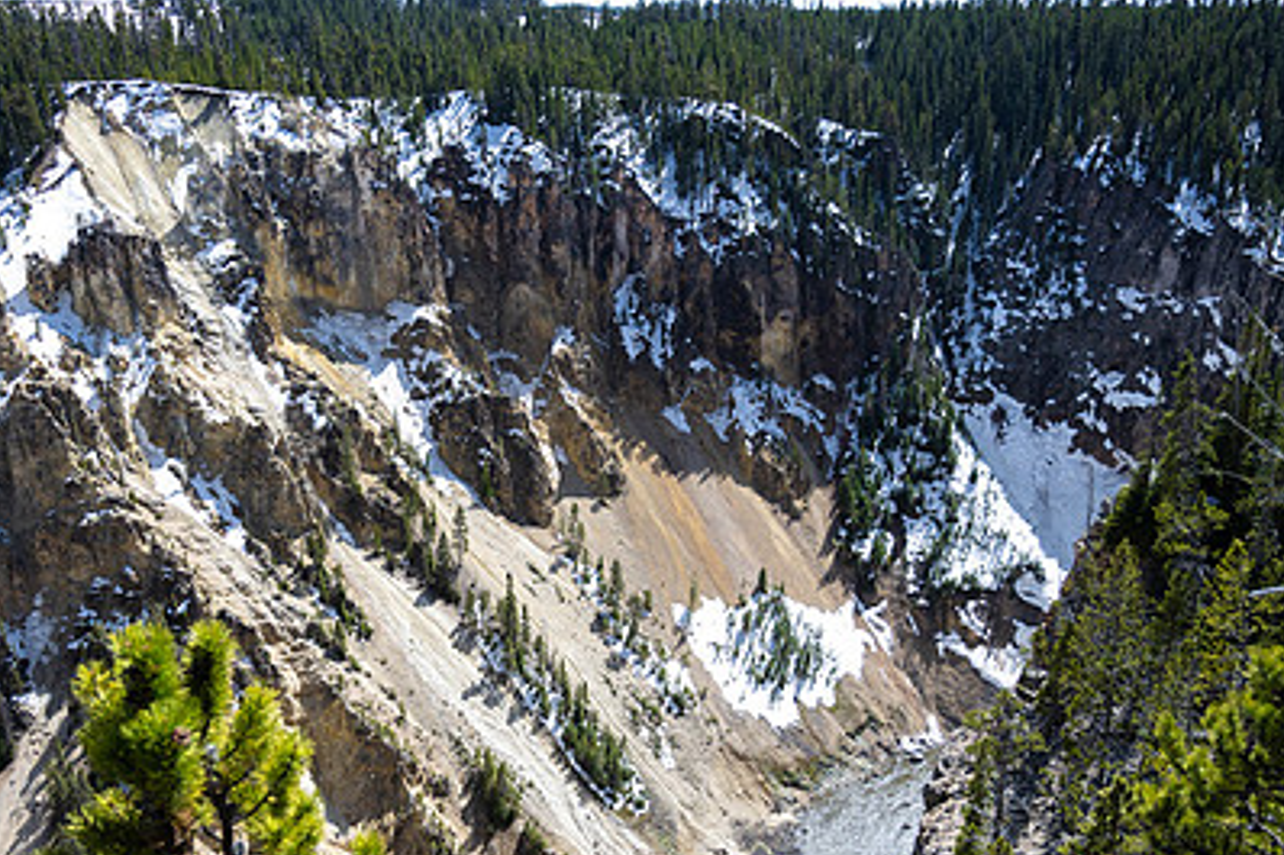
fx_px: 1248
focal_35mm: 35
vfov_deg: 37.6
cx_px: 610
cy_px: 544
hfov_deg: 54.4
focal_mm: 24
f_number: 4
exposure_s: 1/1600
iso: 250
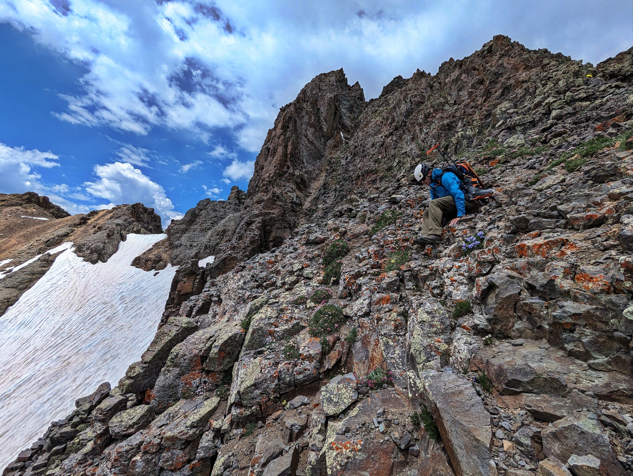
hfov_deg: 94.4
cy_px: 238
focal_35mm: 16
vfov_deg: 78.2
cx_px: 316
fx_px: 293
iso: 51
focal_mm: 2.35
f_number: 2.2
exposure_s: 1/2584
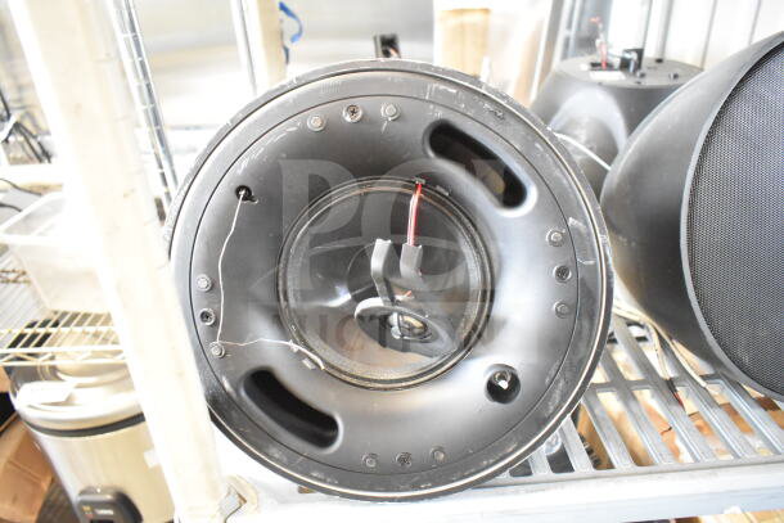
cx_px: 392
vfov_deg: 48.0
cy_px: 262
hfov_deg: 67.4
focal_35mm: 27
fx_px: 588
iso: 9000
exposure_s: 1/30
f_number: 3.5
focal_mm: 18
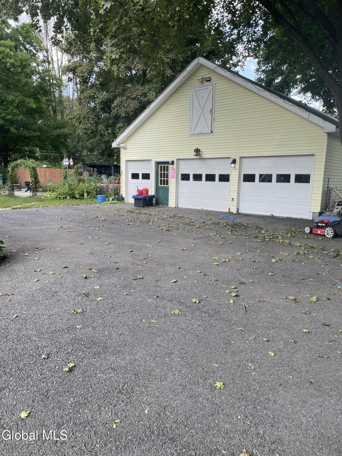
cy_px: 228
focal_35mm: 26
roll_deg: -1.4
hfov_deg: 53.1
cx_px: 171
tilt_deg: -8.8
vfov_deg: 67.3
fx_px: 343
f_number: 1.6
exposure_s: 1/445
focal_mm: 4.2
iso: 32
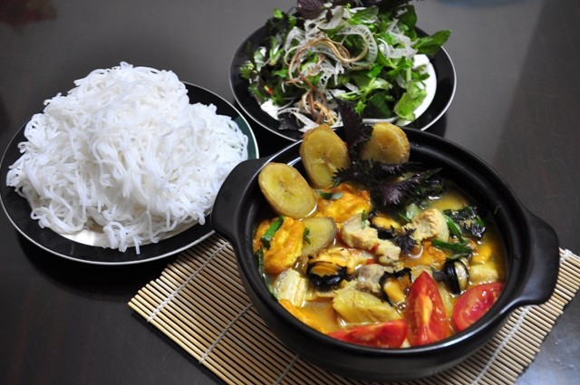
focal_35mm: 48
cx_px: 290
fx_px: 772
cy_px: 192
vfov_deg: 28.0
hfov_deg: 41.2
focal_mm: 32
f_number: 5
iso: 200
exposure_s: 1/3
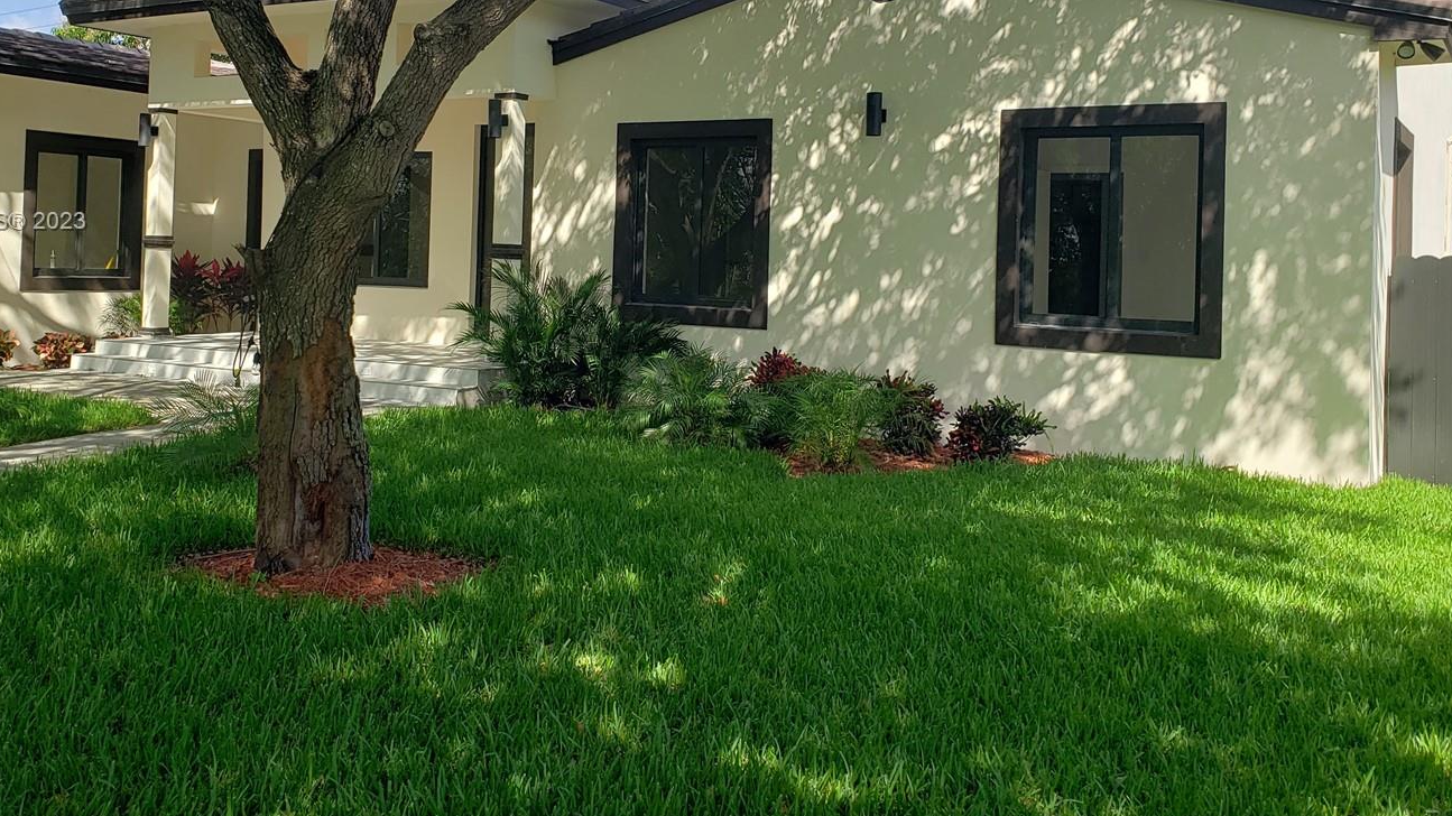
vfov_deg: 33.2
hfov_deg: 56.4
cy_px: 223
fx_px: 1347
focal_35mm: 35
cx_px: 625
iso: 50
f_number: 2.4
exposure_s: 1/802
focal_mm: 4.3
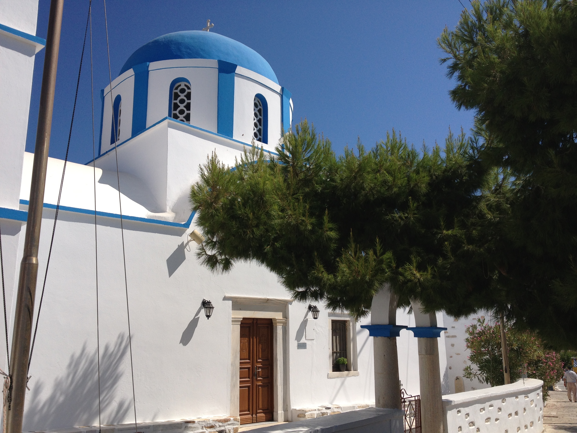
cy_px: 216
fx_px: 583
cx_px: 288
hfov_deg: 52.6
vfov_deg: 40.7
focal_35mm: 35
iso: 50
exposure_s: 1/3067
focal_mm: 4.28
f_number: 2.4
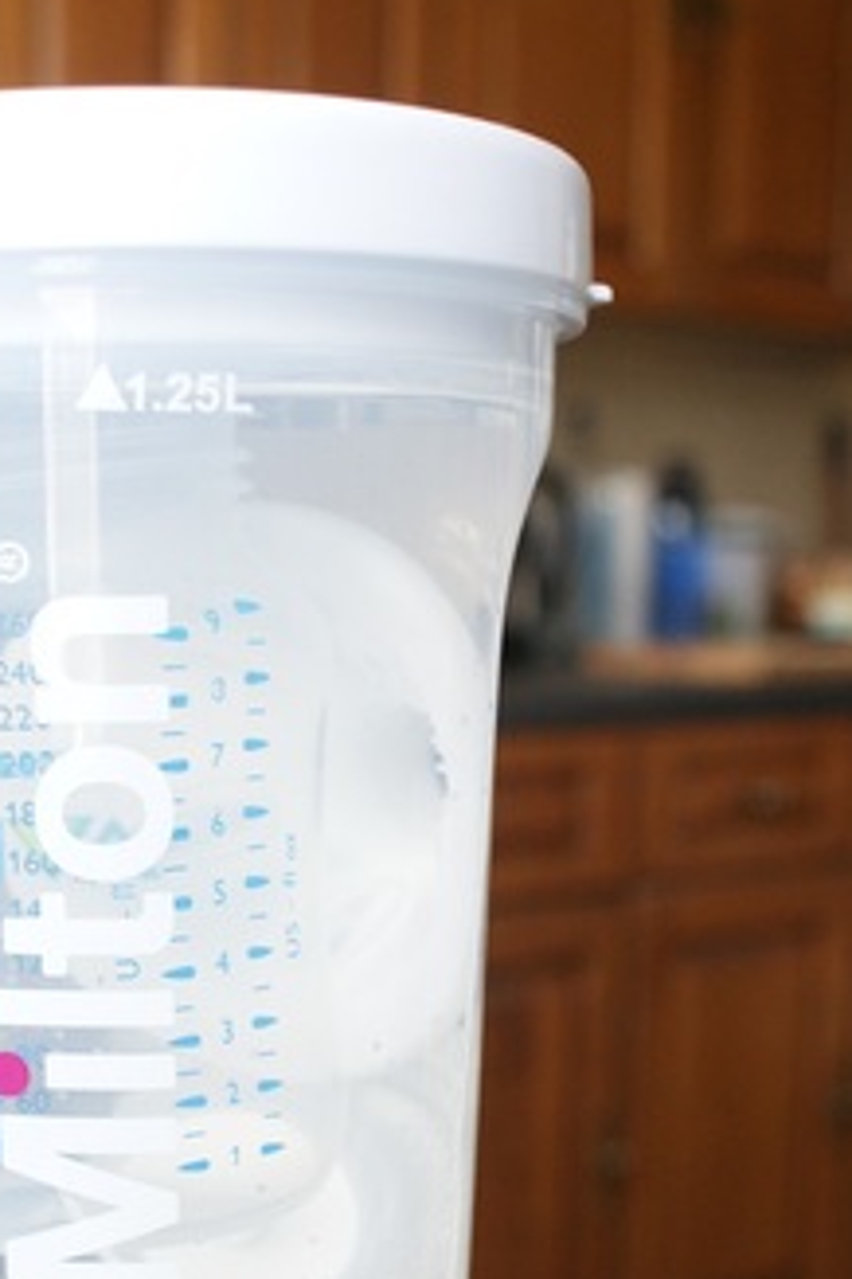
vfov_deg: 30.0
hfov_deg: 20.4
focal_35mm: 66
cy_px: 974
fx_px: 2343
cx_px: 205
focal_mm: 24
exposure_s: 1/25
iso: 400
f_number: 4.5
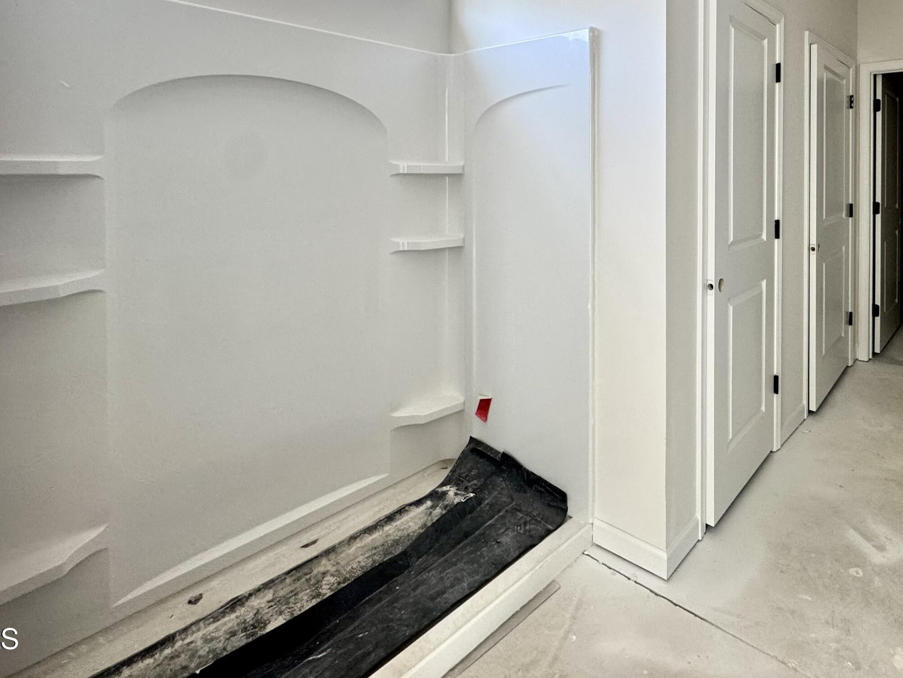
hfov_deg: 76.0
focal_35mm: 21
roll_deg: +0.3
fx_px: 548
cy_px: 177
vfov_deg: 60.3
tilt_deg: -0.7
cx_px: 615
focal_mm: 2.22
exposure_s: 1/99
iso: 200
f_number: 2.2
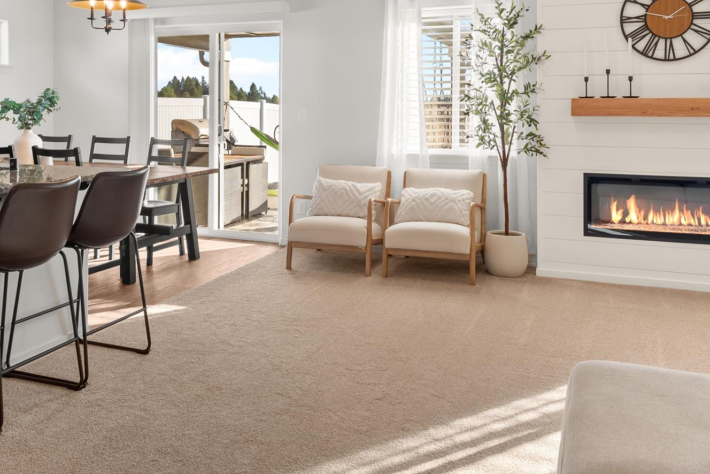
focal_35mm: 37
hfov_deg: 51.5
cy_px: 109
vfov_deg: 35.0
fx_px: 730
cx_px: 282
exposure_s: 1/2
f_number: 8
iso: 100
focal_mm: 16
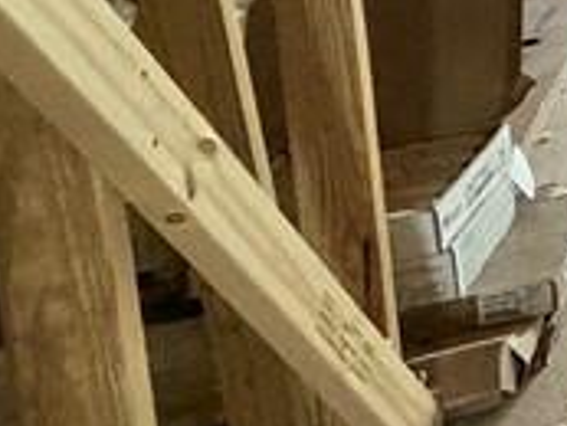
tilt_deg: -8.7
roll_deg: +0.7
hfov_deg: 14.3
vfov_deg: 15.3
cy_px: -344
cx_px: 1403
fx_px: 1360
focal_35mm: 83
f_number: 2.2
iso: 500
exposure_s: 1/60
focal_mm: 2.22
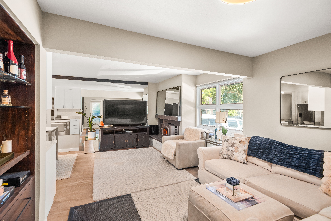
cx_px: 166
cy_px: 110
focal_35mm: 17
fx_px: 156
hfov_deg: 93.3
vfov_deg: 70.5
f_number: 7.1
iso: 400
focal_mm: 17
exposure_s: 1/10
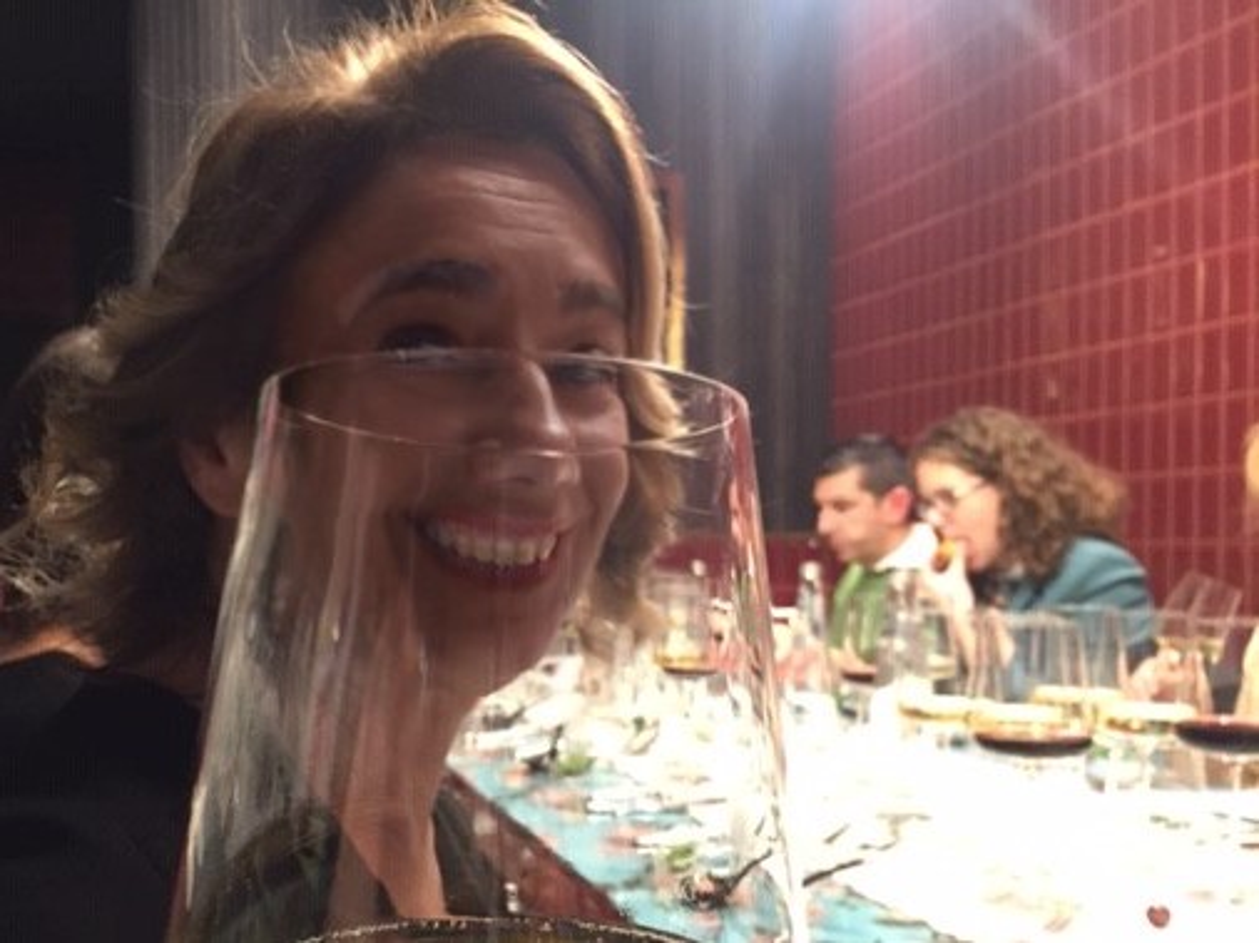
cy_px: 472
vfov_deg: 48.2
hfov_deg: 61.7
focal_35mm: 29
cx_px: 630
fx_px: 1054
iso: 250
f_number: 2.2
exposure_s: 1/20
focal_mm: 4.15
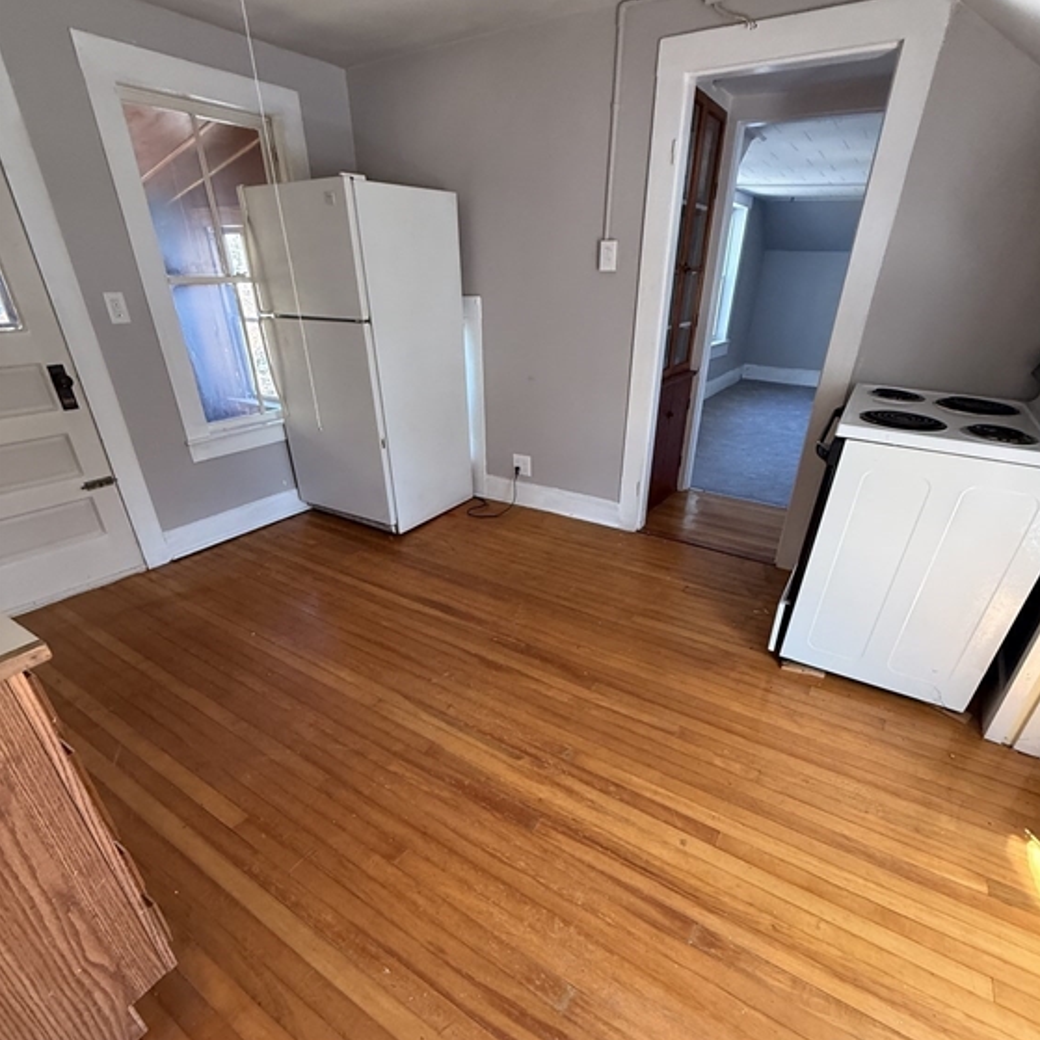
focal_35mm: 17
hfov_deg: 84.0
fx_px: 578
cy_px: 592
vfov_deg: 83.5
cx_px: 532
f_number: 2.2
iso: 320
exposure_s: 1/99
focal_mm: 2.22
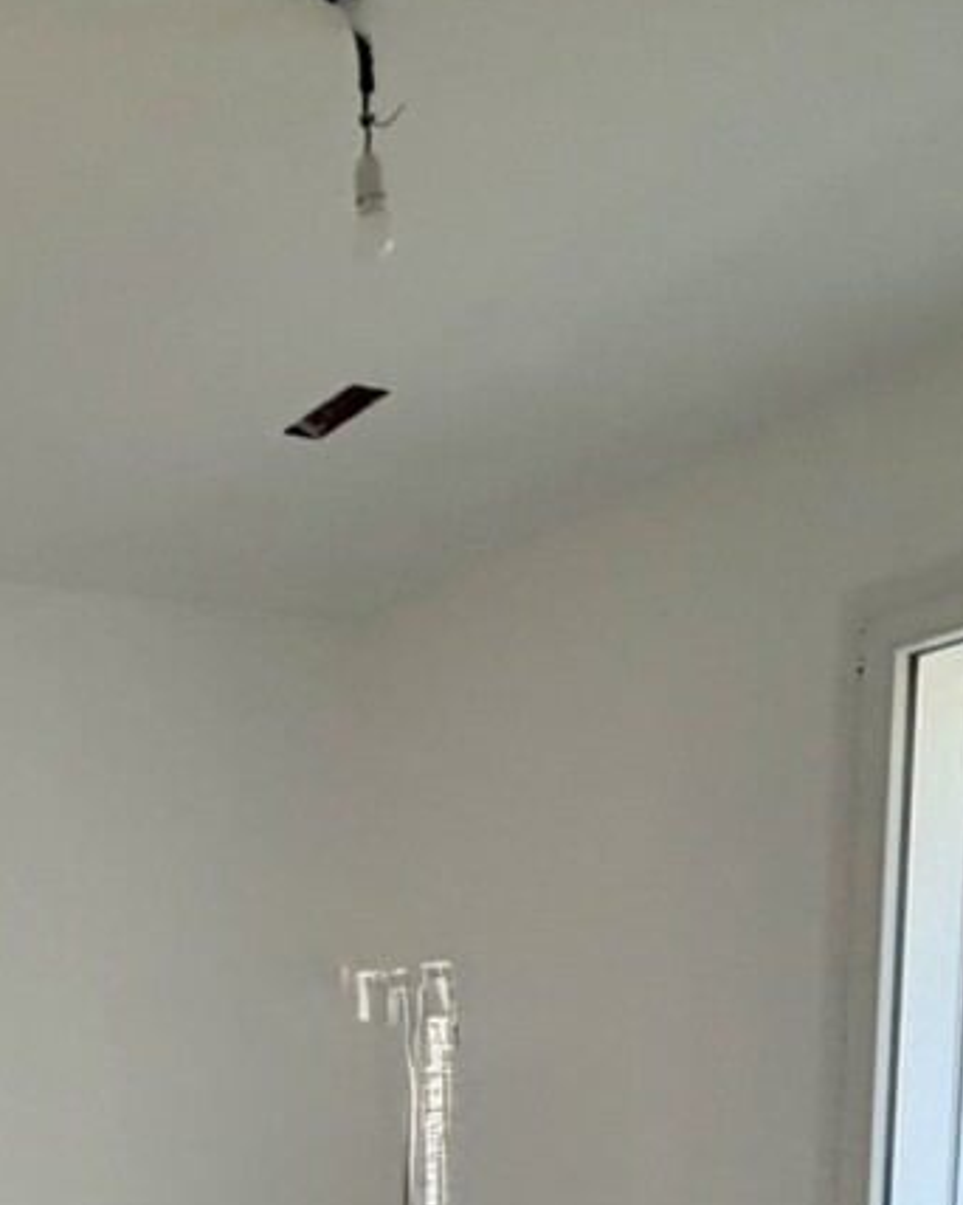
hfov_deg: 30.7
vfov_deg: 33.8
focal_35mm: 46
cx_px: 37
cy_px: 1394
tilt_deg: -9.2
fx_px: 1640
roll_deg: +2.5
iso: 320
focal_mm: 2.22
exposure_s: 1/117
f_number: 2.2
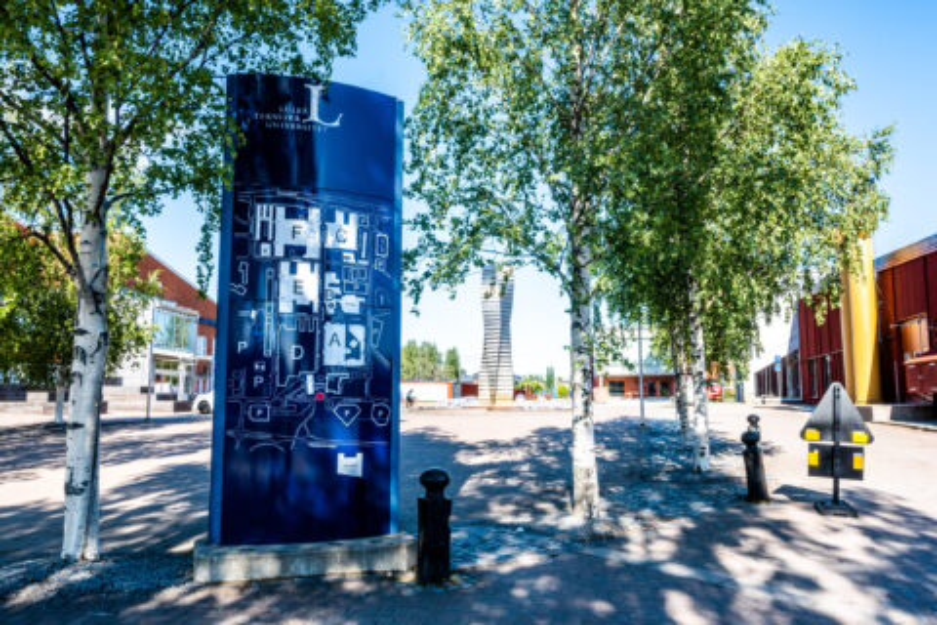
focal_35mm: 28
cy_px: 312
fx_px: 742
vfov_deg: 45.7
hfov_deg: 64.6
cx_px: 468
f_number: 13
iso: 100
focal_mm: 19
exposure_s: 1/100
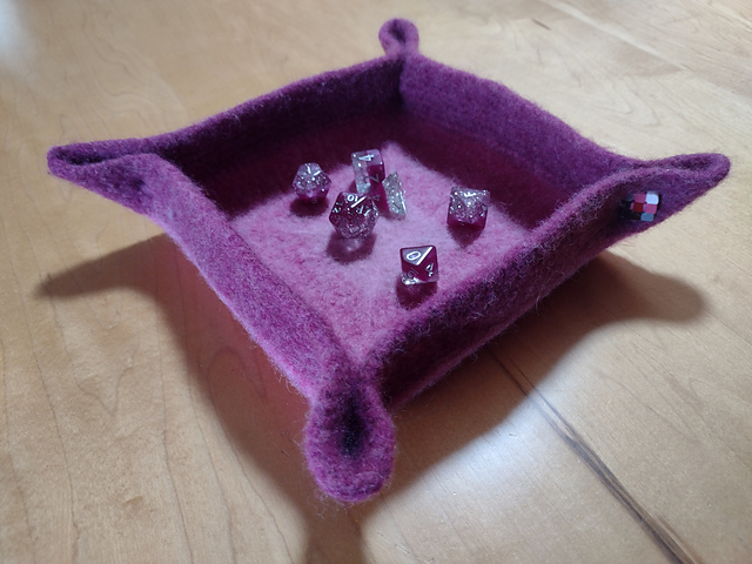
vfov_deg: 51.4
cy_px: 282
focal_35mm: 27
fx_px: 587
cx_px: 376
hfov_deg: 65.3
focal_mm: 4.71
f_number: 1.7
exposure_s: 1/40
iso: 369
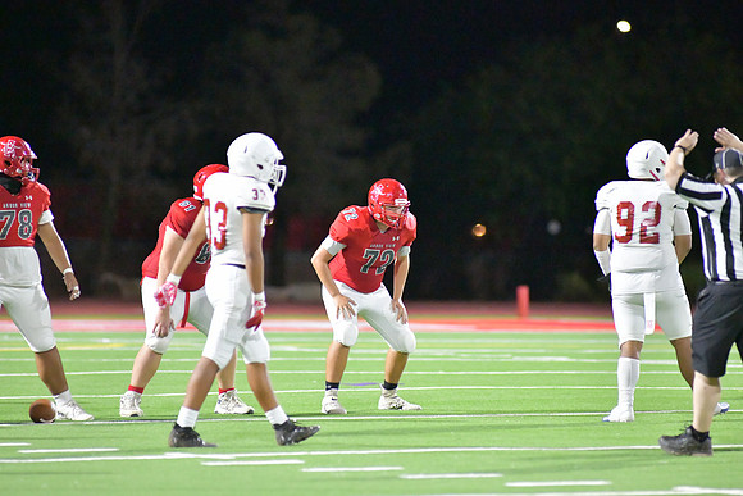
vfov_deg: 4.6
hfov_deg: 6.9
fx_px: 6193
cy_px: 248
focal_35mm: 300
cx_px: 372
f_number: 3.5
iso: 20000
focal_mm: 300
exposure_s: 1/1250
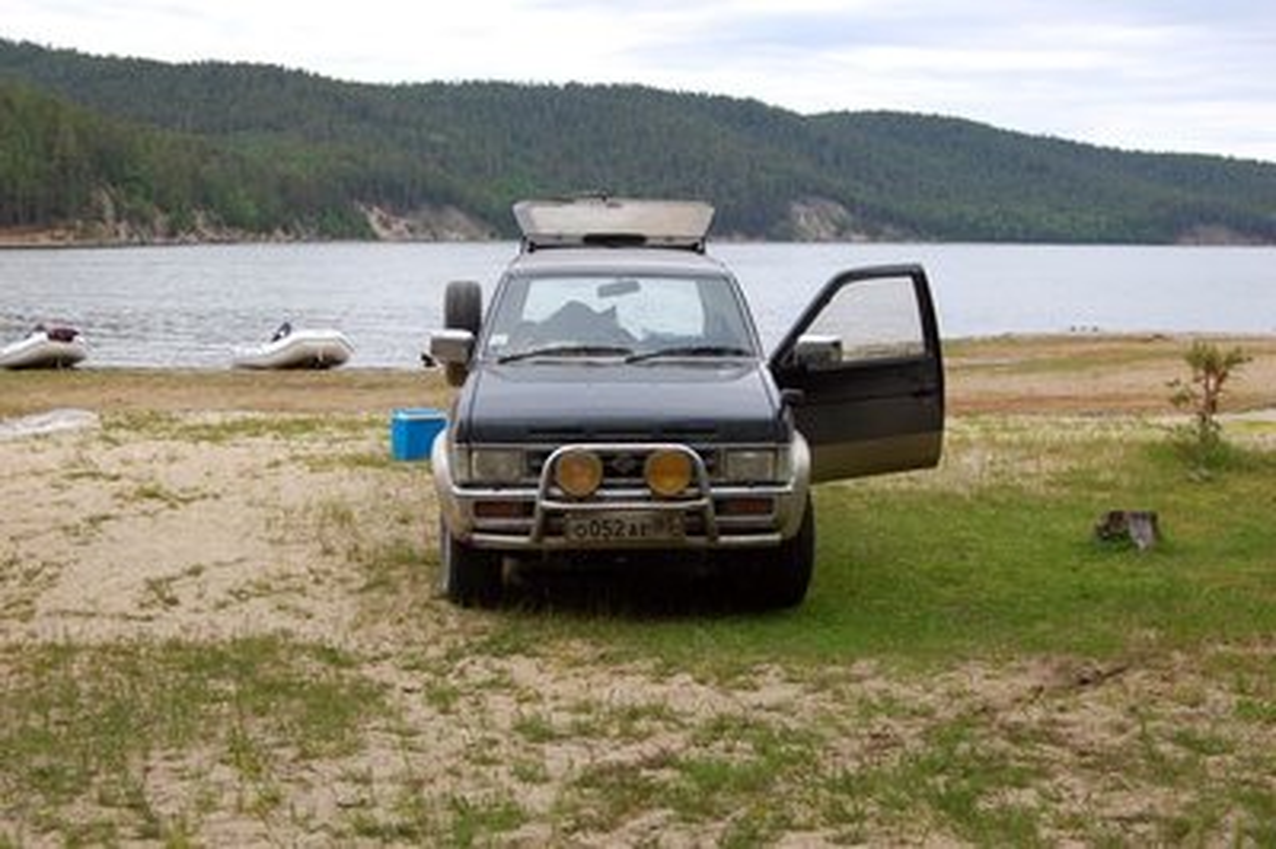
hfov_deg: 41.1
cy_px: 424
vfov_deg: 28.0
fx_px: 1700
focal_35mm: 48
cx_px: 638
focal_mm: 32
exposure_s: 1/200
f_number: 7.1
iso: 200
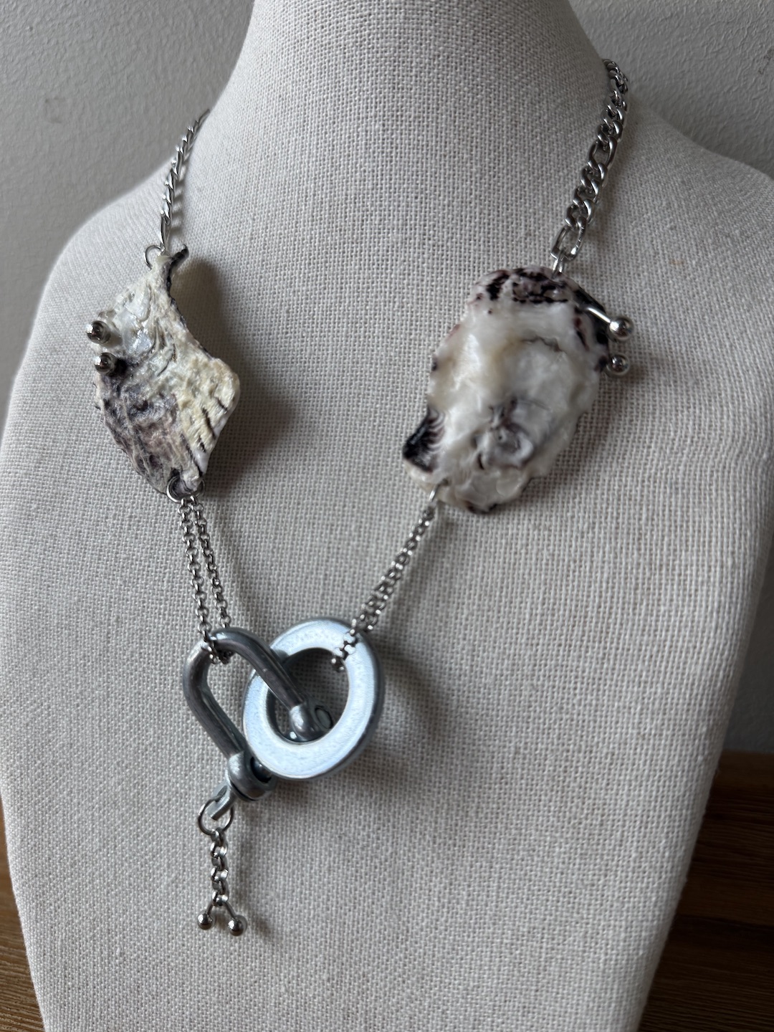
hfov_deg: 56.8
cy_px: 516
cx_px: 387
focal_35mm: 24
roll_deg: +0.3
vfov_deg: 71.6
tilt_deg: -11.9
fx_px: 716
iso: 100
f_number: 1.78
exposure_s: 1/338
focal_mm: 6.76
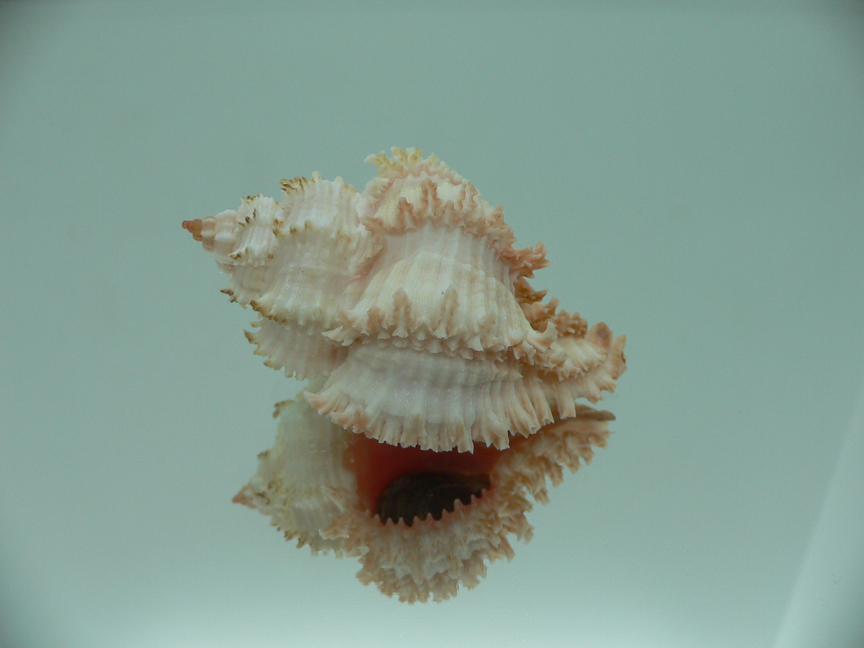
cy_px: 324
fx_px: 874
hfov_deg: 52.6
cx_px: 432
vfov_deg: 40.7
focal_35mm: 35
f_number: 2.8
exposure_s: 1/80
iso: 80
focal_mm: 4.6
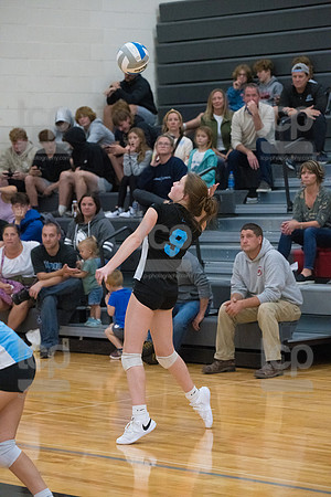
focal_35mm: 125
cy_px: 248
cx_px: 166
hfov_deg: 11.0
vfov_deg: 16.4
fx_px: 1724
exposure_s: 1/1000
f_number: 4.5
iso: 6400
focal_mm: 125
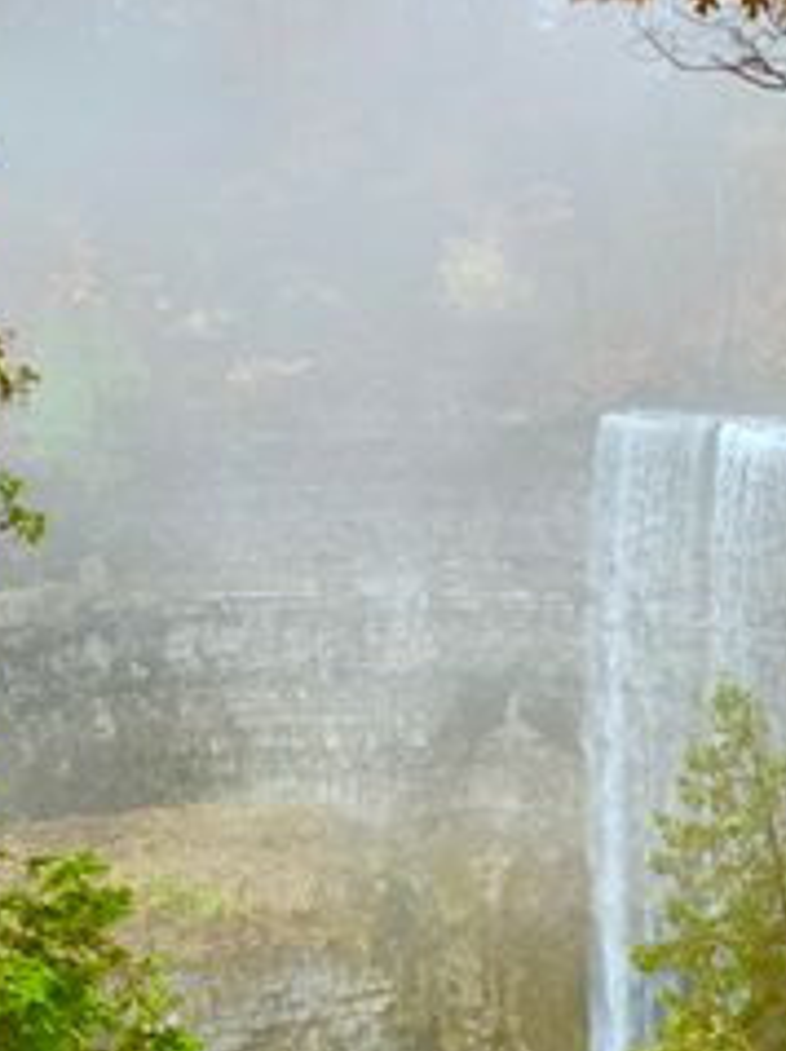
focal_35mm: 56
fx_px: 1698
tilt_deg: -18.5
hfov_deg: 25.5
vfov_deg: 33.9
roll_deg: +0.8
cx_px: 645
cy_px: 733
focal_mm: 4.25
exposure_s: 1/77
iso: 100
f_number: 1.8
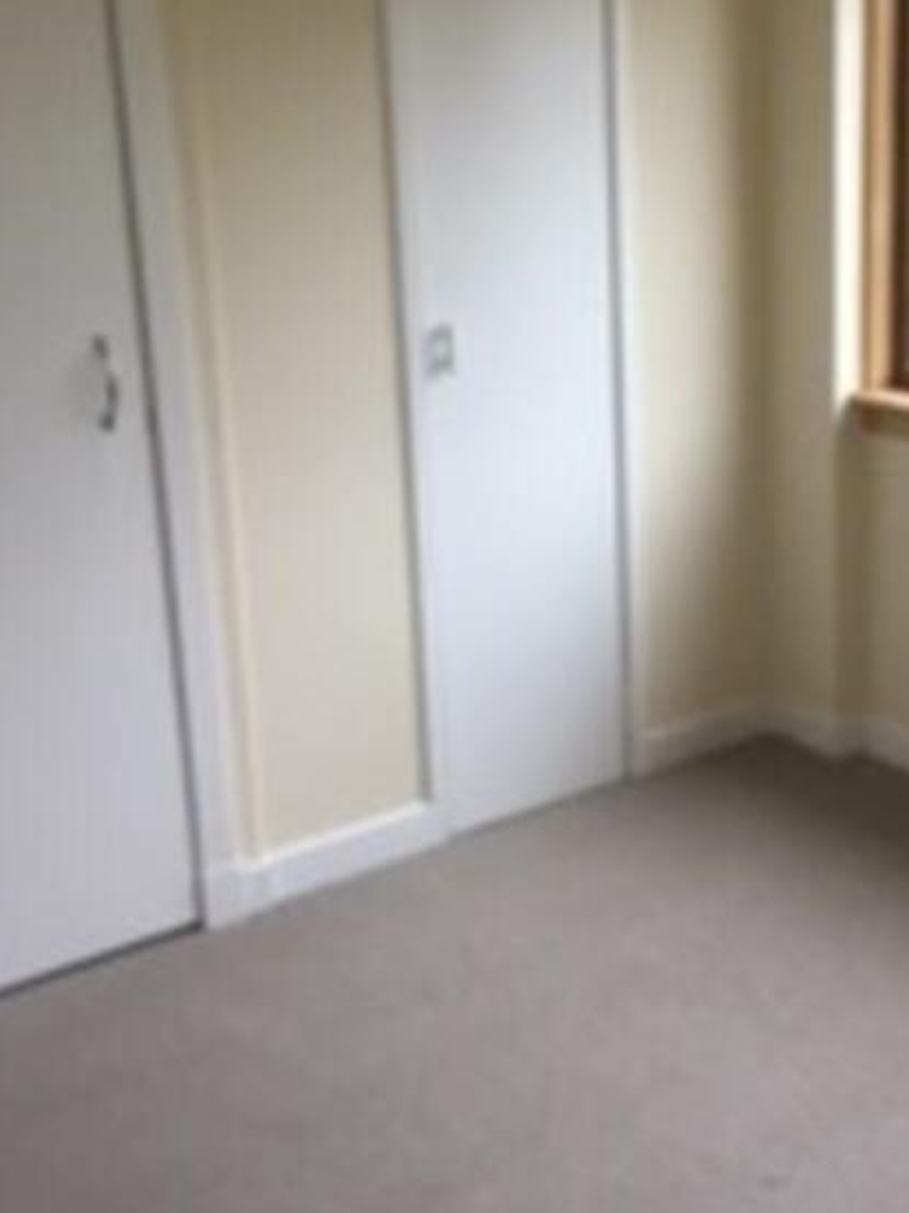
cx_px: 792
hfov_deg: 26.3
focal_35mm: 54
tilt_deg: -15.7
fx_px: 1892
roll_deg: +1.1
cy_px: 547
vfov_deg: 35.5
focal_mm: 4.15
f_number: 2.2
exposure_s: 1/33
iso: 125
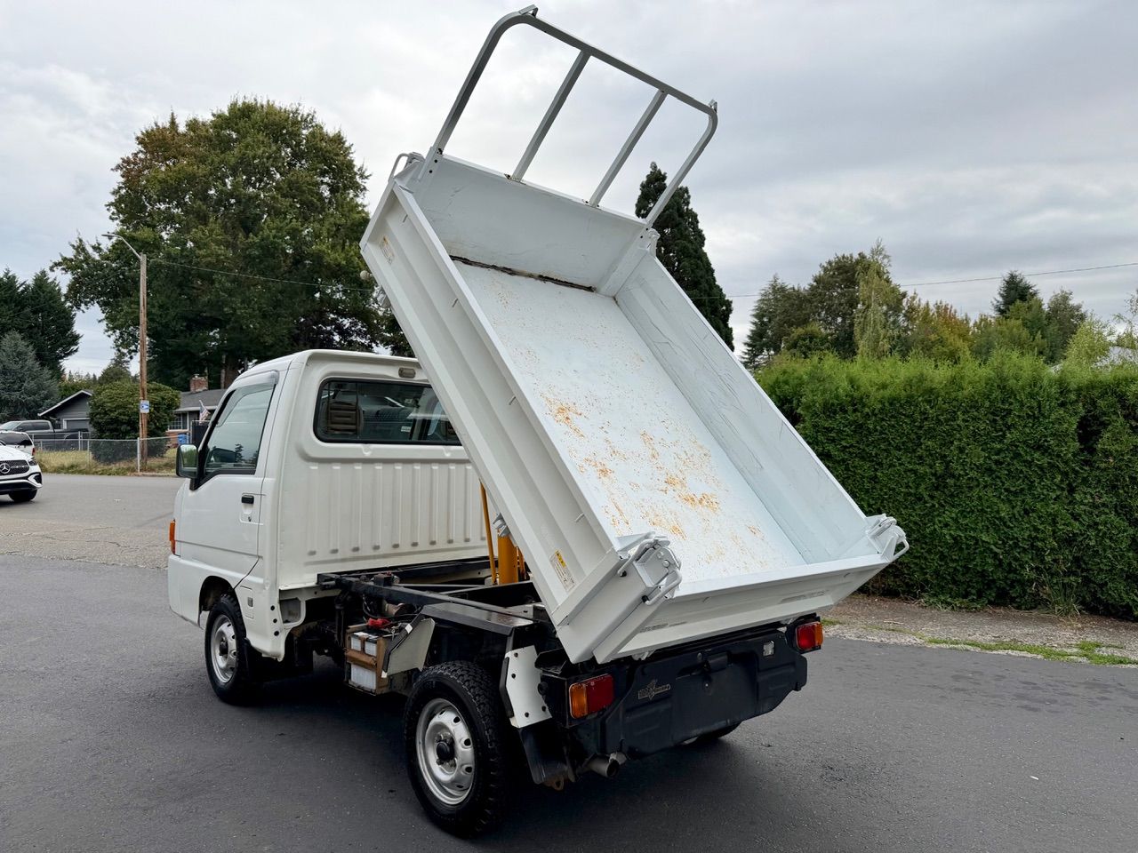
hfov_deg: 71.6
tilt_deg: +0.6
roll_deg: +2.0
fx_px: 789
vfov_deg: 56.8
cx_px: 569
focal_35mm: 24
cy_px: 426
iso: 80
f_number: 1.78
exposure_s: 1/3953
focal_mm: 6.76
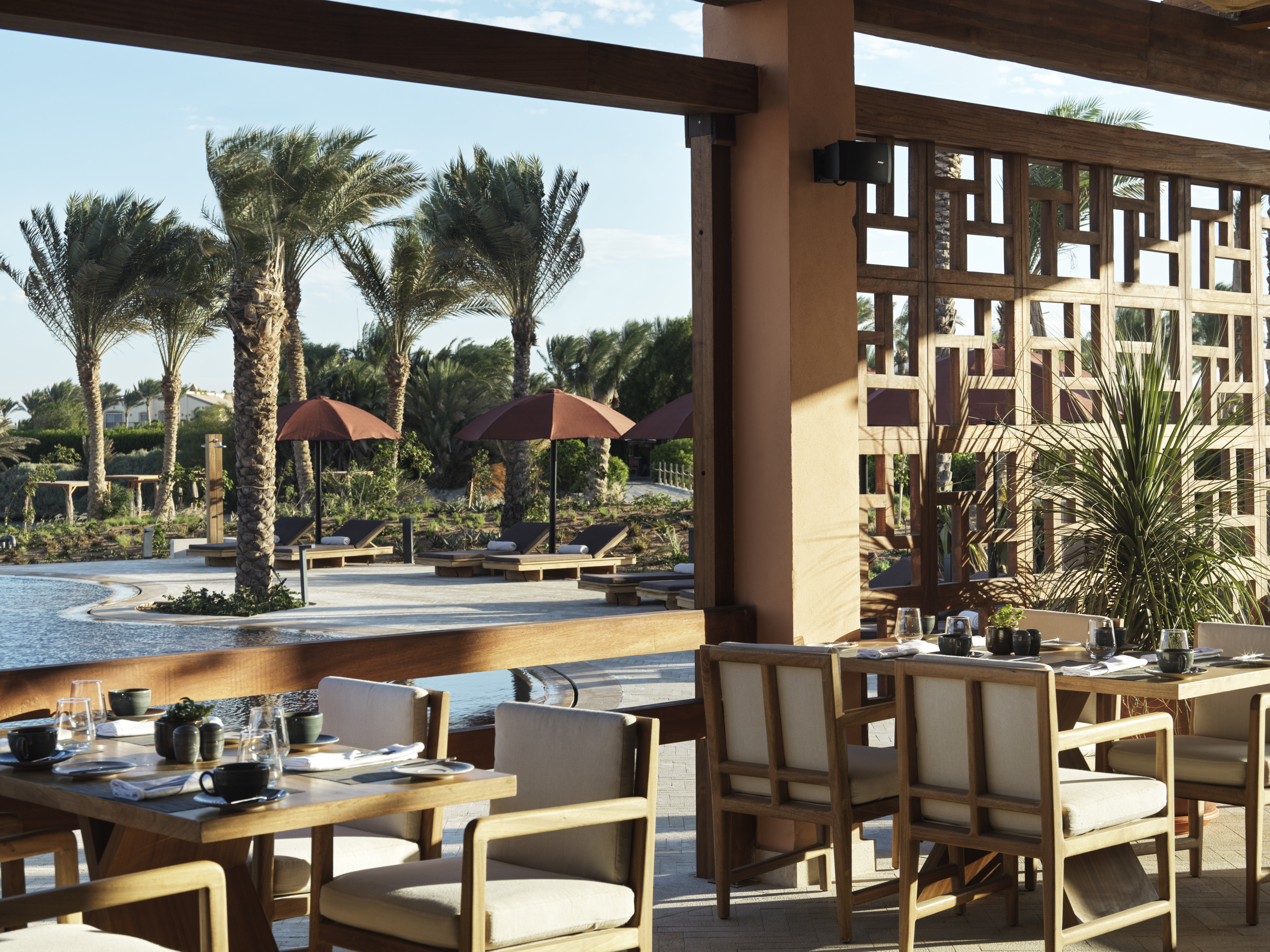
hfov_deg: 32.7
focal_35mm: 59
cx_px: 635
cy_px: 476
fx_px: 2164
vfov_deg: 24.8
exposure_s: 1/90
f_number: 11
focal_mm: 75
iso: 200
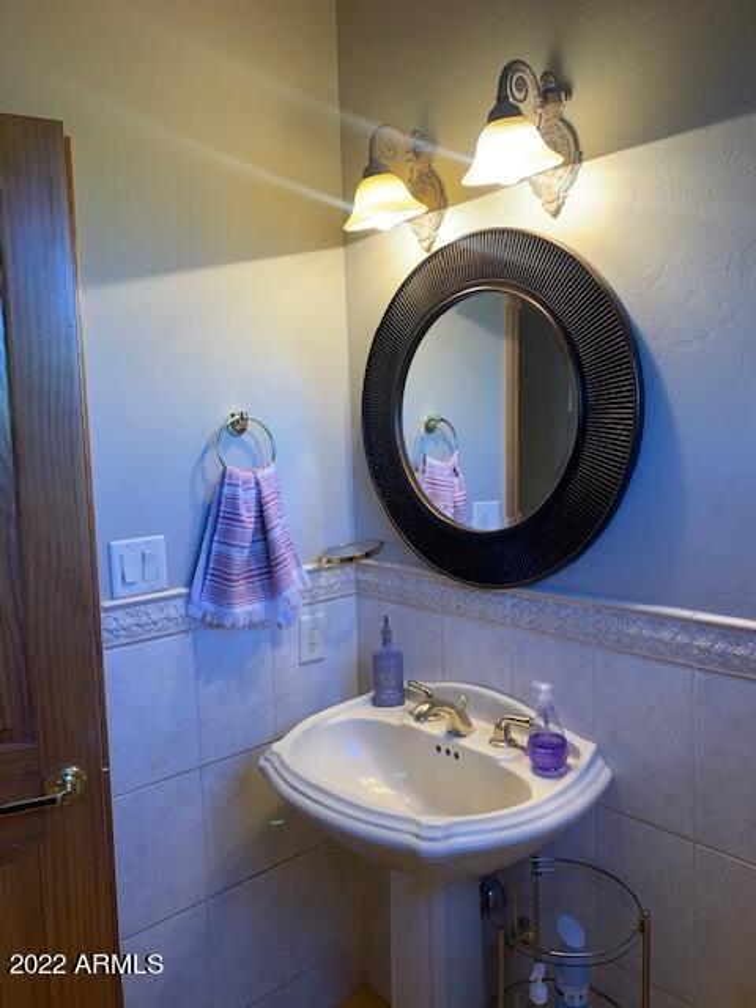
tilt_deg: -4.2
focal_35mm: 26
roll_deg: +1.4
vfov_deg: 67.3
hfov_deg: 53.1
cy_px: 504
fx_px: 757
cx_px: 378
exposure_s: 1/60
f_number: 1.8
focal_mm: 4.25
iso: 64
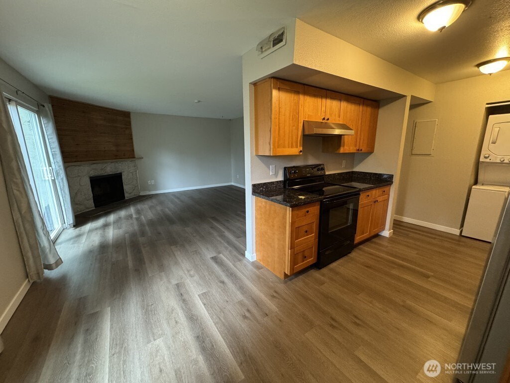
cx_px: 255
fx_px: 206
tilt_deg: -13.6
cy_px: 192
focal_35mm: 14
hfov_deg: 102.1
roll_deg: +0.1
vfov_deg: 85.7
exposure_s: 1/60
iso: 500
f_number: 2.2
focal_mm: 2.22
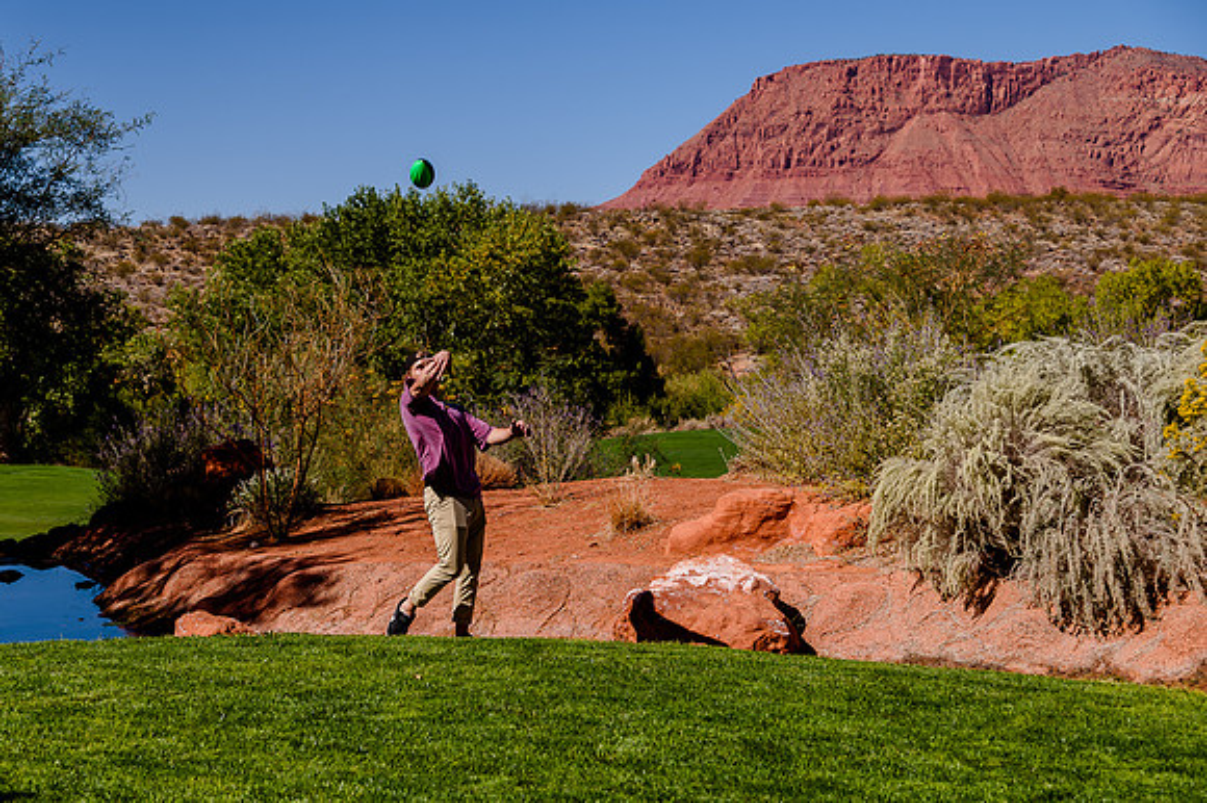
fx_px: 1984
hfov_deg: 33.8
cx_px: 557
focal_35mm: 59
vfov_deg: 22.9
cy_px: 432
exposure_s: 1/800
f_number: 5
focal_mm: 55
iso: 125
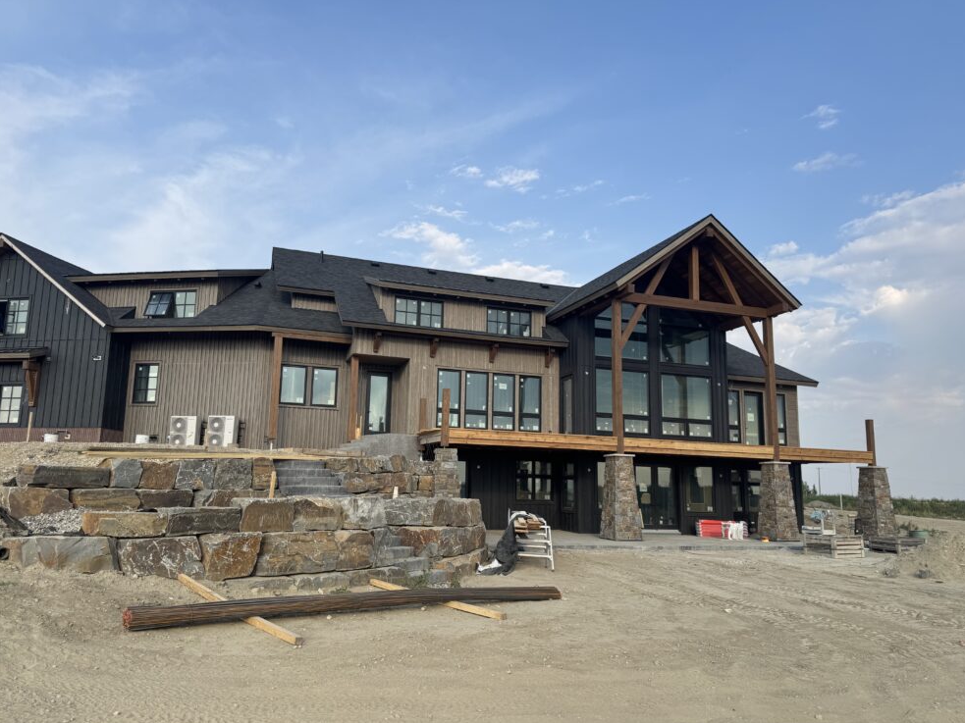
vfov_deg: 54.9
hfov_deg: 69.4
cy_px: 373
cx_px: 468
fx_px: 697
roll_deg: -1.1
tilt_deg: +10.2
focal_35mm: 25
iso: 80
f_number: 1.78
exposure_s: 1/2710
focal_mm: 6.76
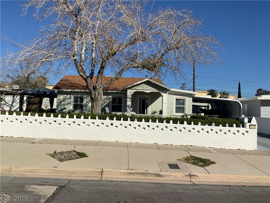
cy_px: 102
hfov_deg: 61.7
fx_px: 226
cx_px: 135
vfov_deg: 48.2
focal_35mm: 29
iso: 20
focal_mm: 3
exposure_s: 1/4785
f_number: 1.8
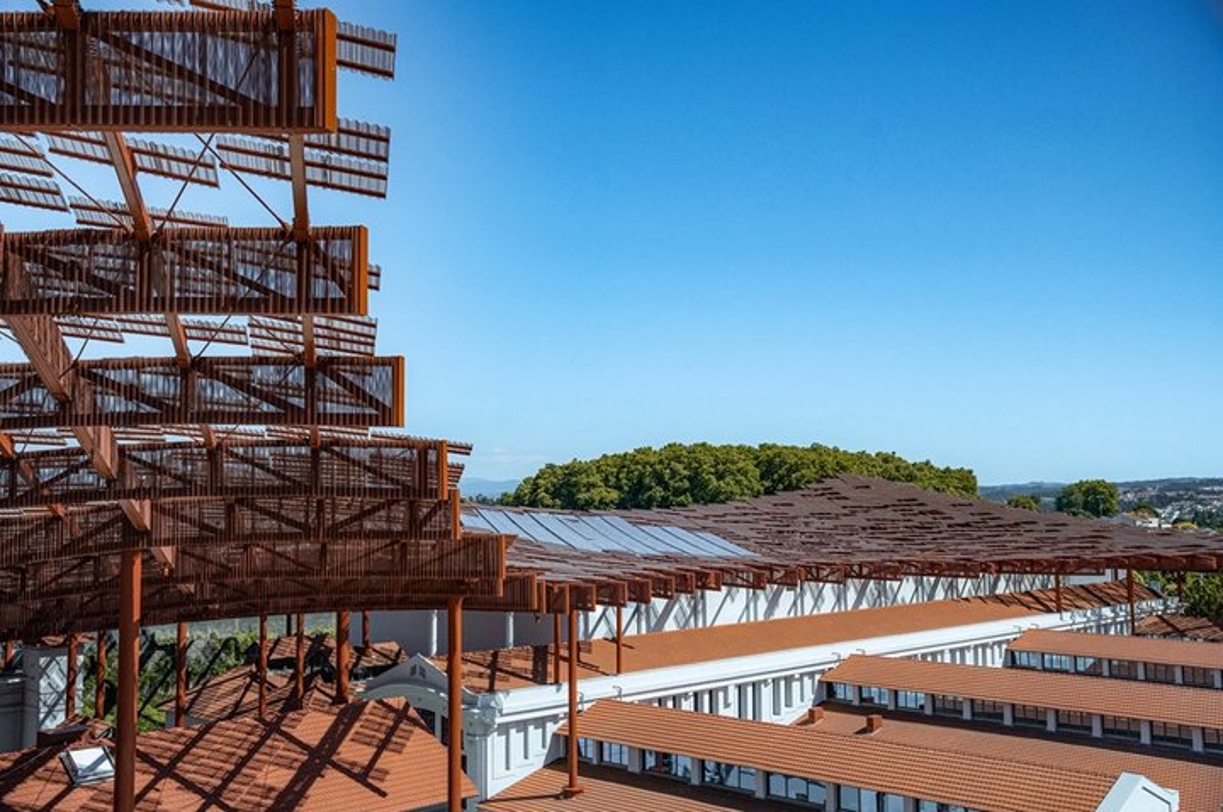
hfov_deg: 51.1
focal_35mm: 38
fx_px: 1279
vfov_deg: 35.2
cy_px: 406
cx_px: 612
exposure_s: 1/200
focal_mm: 37.7
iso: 400
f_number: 5
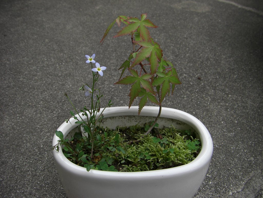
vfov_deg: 37.7
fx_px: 289
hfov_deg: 49.0
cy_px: 99
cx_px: 132
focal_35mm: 38
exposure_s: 1/200
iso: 64
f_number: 3.4
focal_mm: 6.3
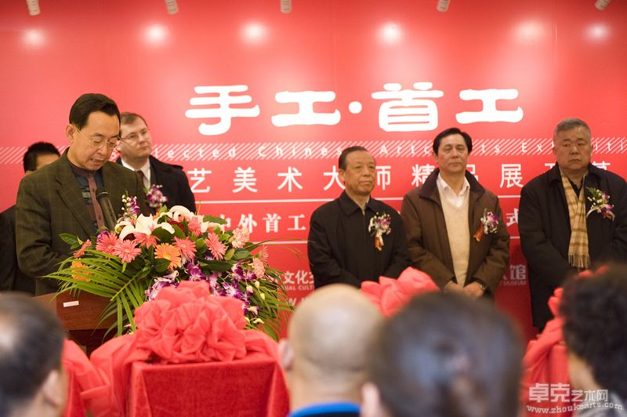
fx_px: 870
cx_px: 314
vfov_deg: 26.9
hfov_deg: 39.6
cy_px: 208
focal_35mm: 50
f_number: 2.5
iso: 800
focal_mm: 50
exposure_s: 1/60
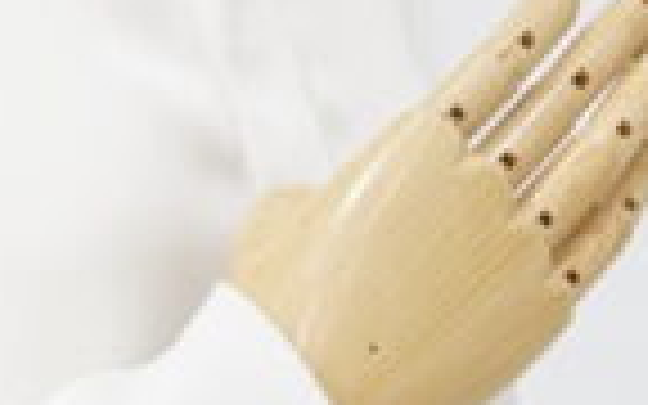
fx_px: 6411
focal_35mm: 363
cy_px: 1206
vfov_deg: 3.5
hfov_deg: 5.7
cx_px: -223
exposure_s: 1/10
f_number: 6.3
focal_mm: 50
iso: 640
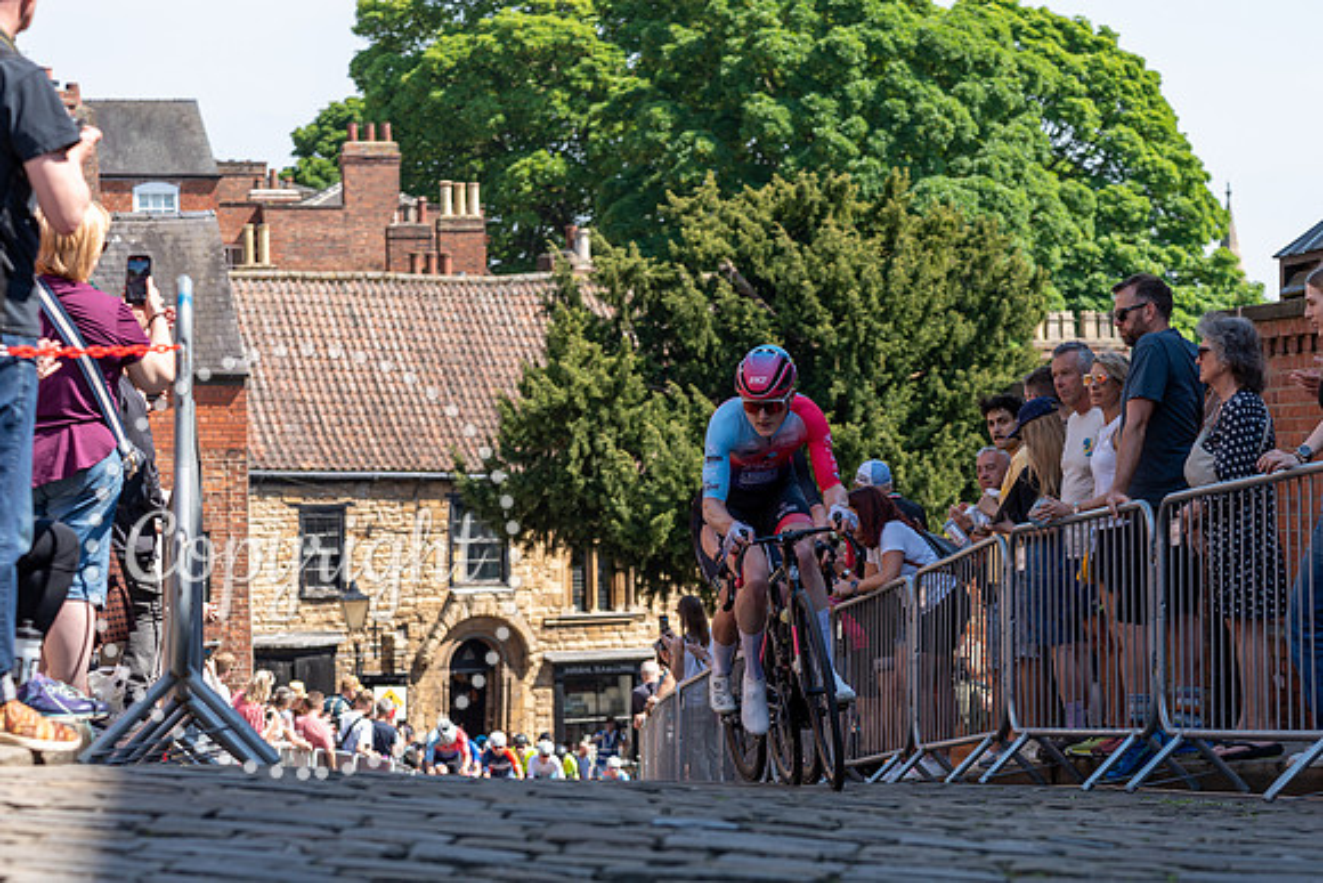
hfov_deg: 21.0
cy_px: 566
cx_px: 732
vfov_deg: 14.1
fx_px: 3571
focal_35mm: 97
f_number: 4
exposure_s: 1/800
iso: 160
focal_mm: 75
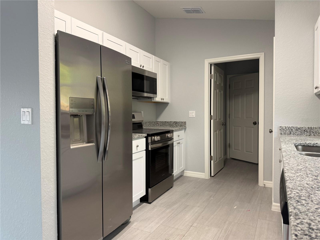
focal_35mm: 24
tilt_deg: -0.5
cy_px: 120
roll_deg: -0.1
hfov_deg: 71.6
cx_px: 160
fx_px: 222
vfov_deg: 56.8
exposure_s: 1/60
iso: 200
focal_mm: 6.76
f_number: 1.78
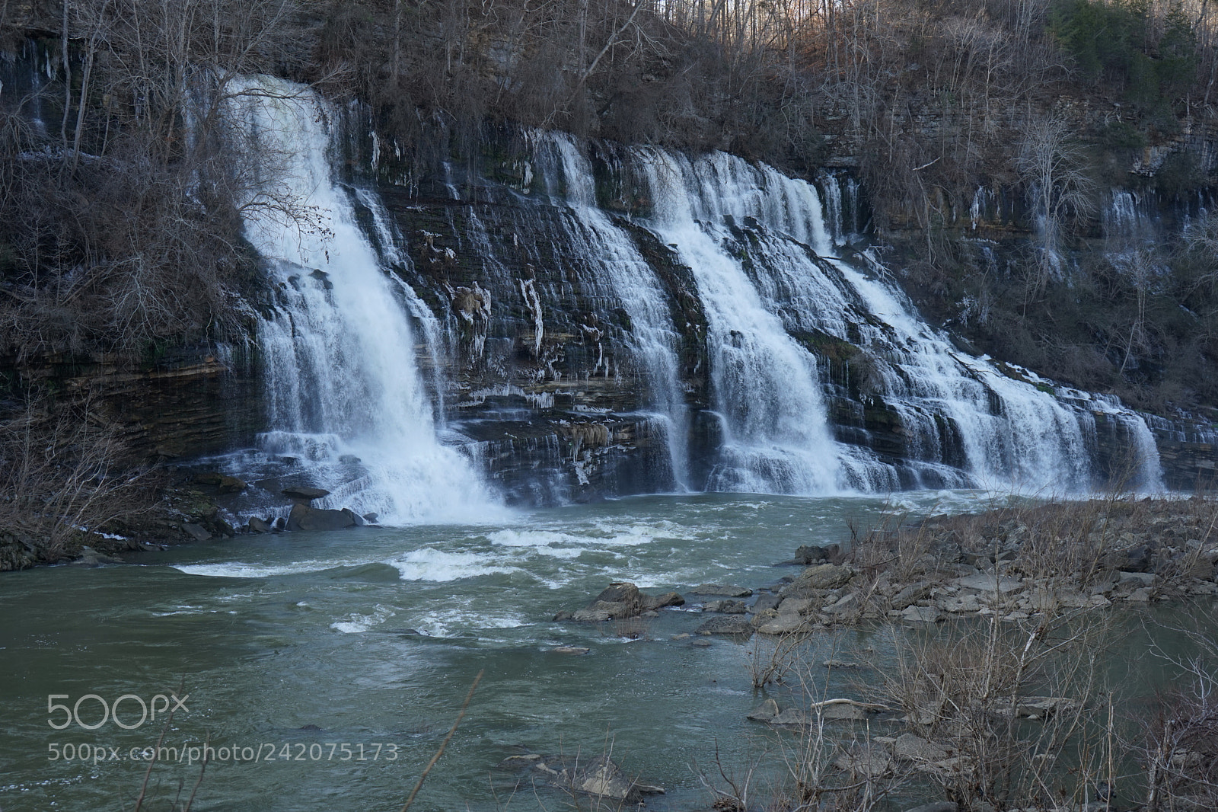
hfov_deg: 41.9
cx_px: 609
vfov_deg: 28.6
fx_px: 1590
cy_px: 406
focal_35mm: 47
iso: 160
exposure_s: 1/160
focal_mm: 47
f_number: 4.5
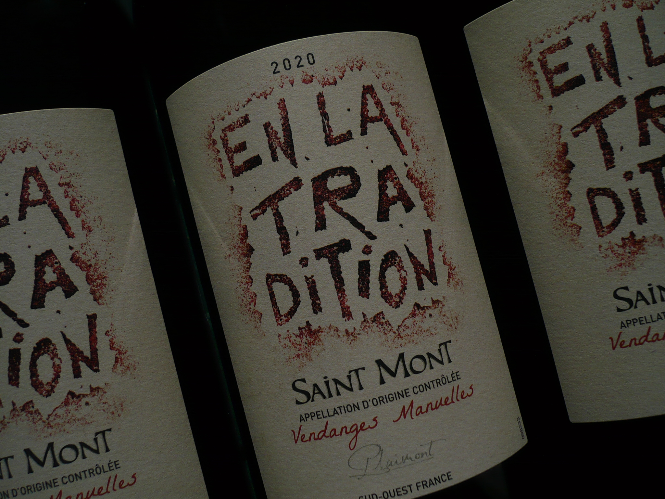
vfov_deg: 40.7
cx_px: 332
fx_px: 672
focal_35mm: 35
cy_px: 250
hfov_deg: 52.6
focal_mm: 5.8
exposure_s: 1/800
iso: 100
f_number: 8
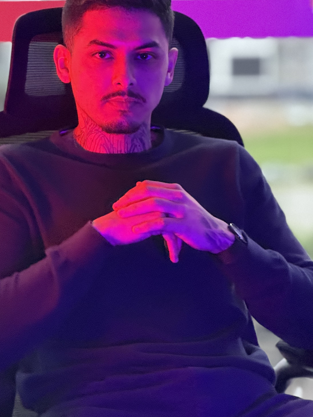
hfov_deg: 9.0
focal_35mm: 165
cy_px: 152
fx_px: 1989
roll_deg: -0.4
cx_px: 134
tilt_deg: -4.4
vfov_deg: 12.0
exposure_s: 1/30
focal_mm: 15.66
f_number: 2.8
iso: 2000
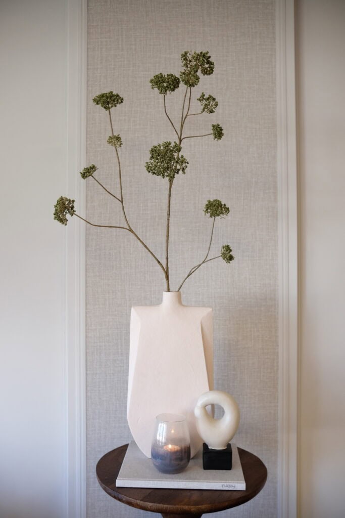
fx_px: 503
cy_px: 259
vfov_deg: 54.4
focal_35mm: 35
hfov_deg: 37.9
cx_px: 172
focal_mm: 23
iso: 1600
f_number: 2.8
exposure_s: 1/250
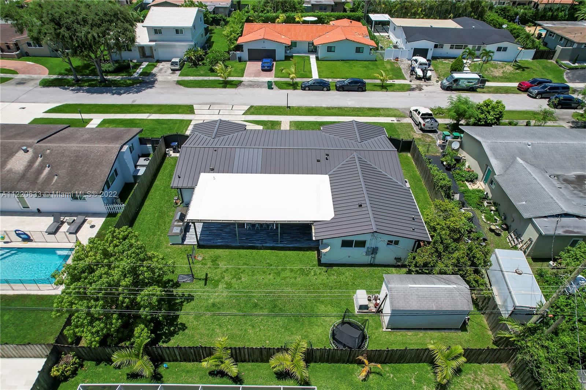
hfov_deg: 78.6
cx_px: 293
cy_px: 195
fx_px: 358
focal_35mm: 22
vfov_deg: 57.2
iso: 110
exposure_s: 1/2500
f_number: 2.8
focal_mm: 8.38
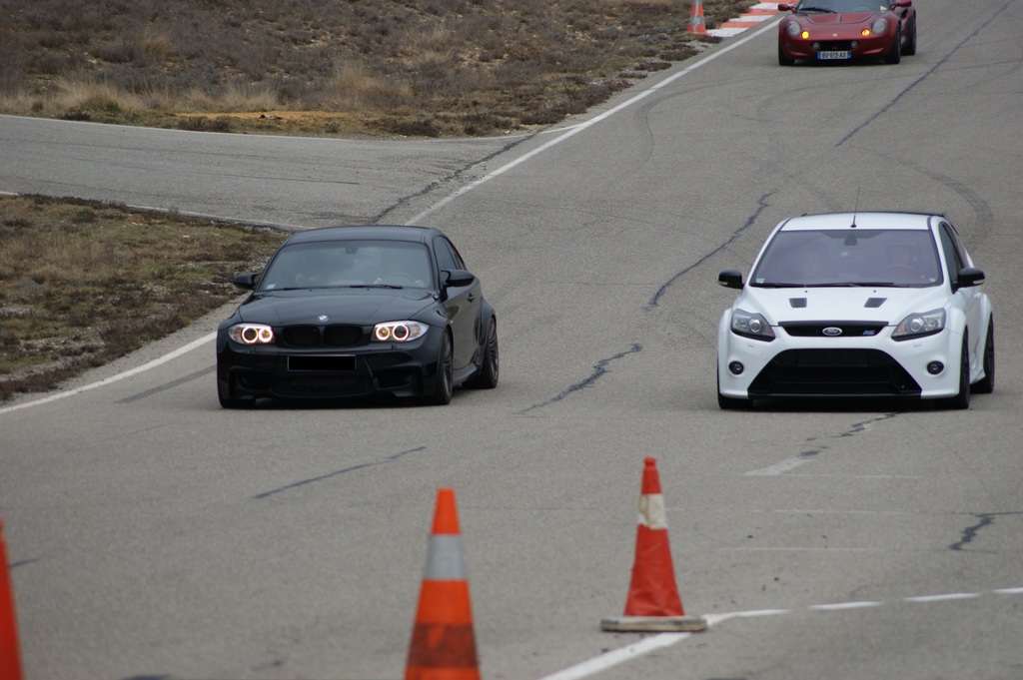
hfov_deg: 6.9
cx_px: 512
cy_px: 340
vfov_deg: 4.6
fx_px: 8518
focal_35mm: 300
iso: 200
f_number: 5.6
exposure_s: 1/500
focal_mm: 200
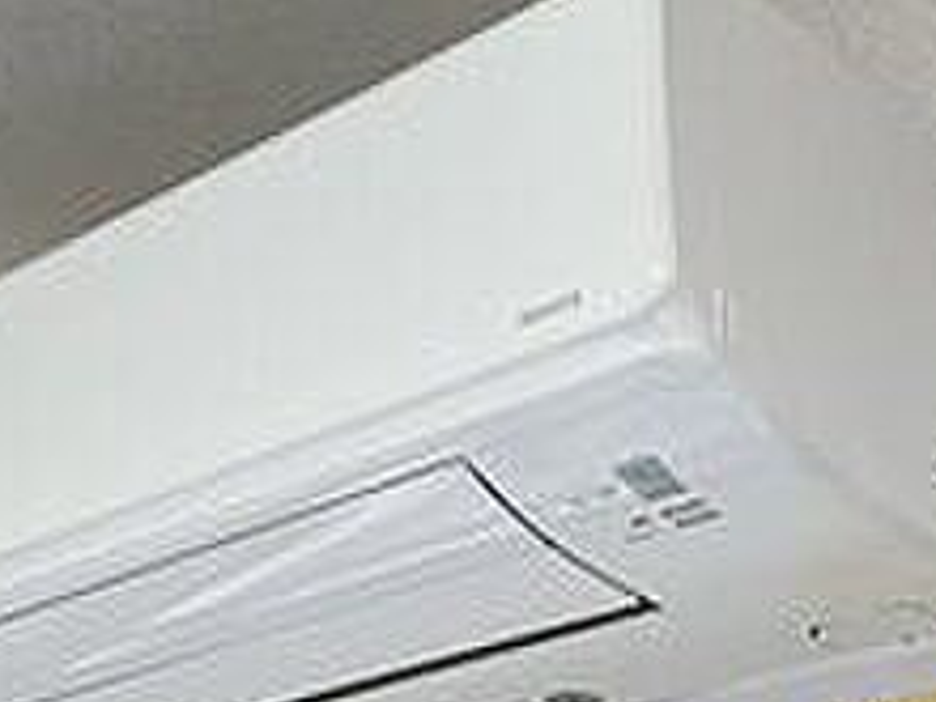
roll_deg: +0.3
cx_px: 370
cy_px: 328
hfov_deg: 27.3
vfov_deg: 20.7
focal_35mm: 71
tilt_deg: +29.9
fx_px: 1920
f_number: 1.6
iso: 125
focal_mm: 5.1
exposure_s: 1/121
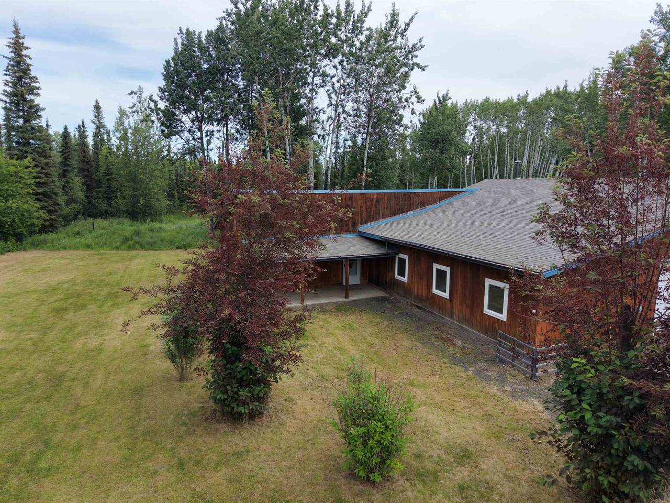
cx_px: 335
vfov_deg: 56.8
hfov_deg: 71.6
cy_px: 252
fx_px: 465
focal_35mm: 24
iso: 100
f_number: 1.8
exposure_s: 1/800
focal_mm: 8.67
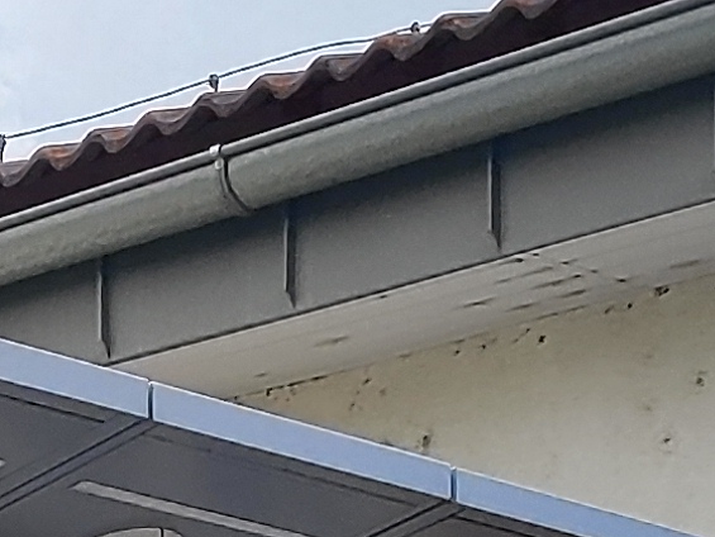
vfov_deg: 7.9
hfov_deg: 11.1
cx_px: -385
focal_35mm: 170
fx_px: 3512
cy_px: 1413
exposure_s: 1/1442
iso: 50
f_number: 1.89
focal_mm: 5.89
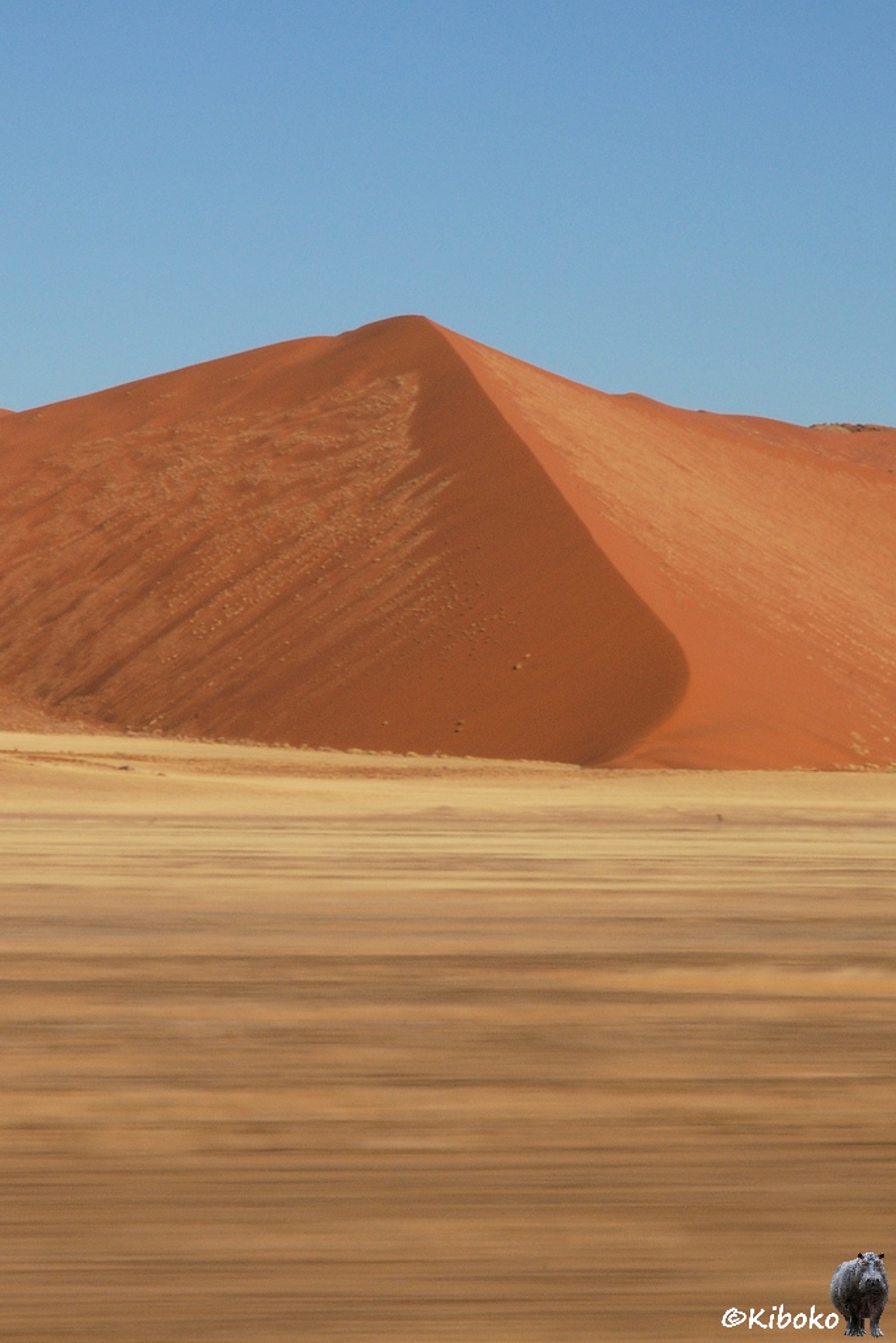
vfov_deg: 16.1
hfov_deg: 10.8
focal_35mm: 128
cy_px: 672
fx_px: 4758
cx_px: 448
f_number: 36
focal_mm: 85
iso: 200
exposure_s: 1/50
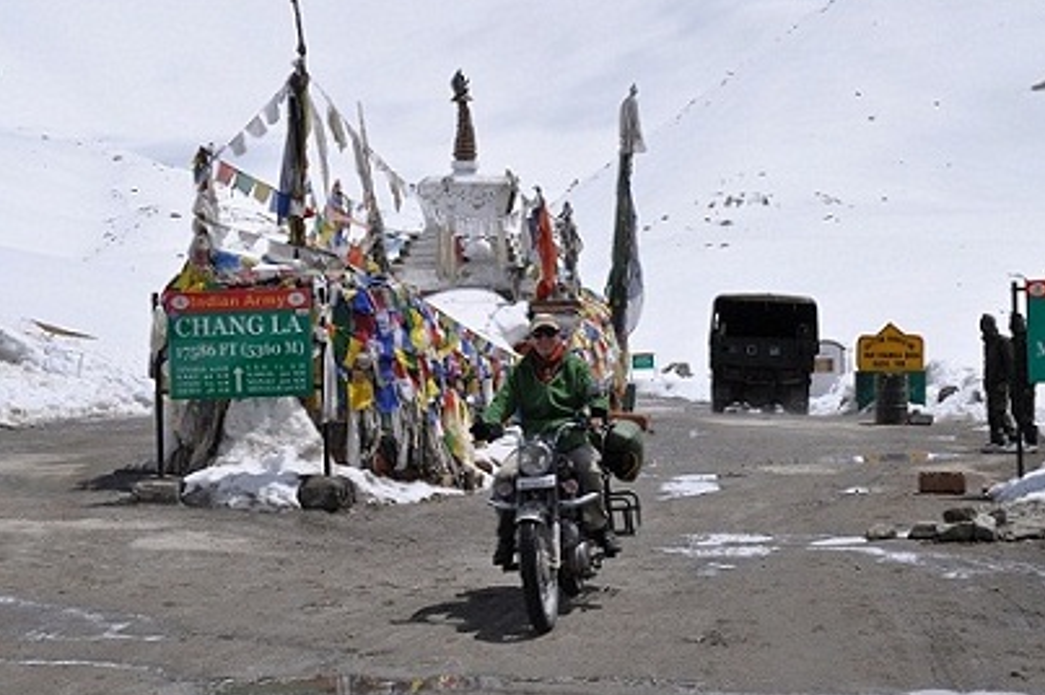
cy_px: 355
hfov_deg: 28.5
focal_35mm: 71
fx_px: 2059
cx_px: 559
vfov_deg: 19.2
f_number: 13
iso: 200
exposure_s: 1/640
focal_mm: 44
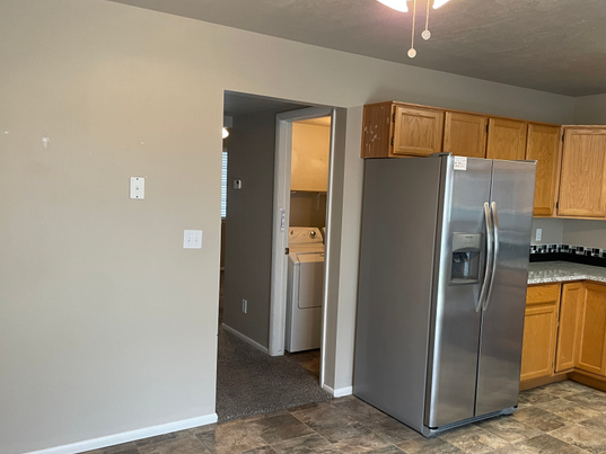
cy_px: 238
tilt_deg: -4.1
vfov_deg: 45.4
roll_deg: -1.5
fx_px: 543
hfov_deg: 58.3
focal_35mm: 31
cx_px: 317
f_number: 1.6
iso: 200
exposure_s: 1/60
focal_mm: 4.2
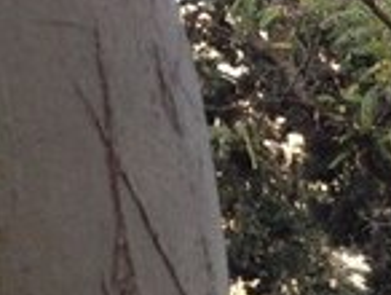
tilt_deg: -10.9
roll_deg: -0.5
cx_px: 881
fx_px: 1686
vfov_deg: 9.2
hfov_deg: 11.4
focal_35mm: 149
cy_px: 640
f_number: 2.4
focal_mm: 4.12
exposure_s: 1/60
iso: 64
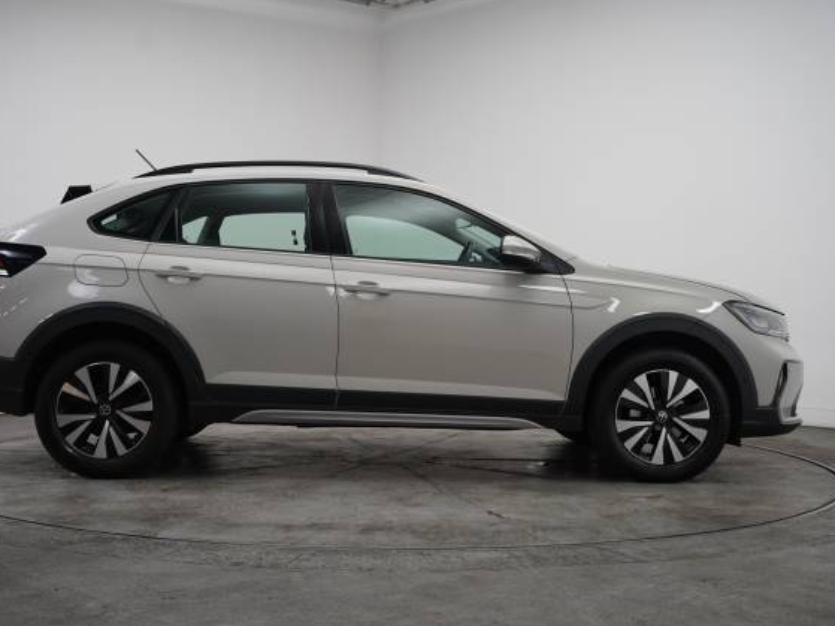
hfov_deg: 42.6
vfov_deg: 32.6
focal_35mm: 44
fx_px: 1072
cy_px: 309
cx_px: 397
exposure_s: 1/160
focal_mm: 40.4
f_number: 4
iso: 1000
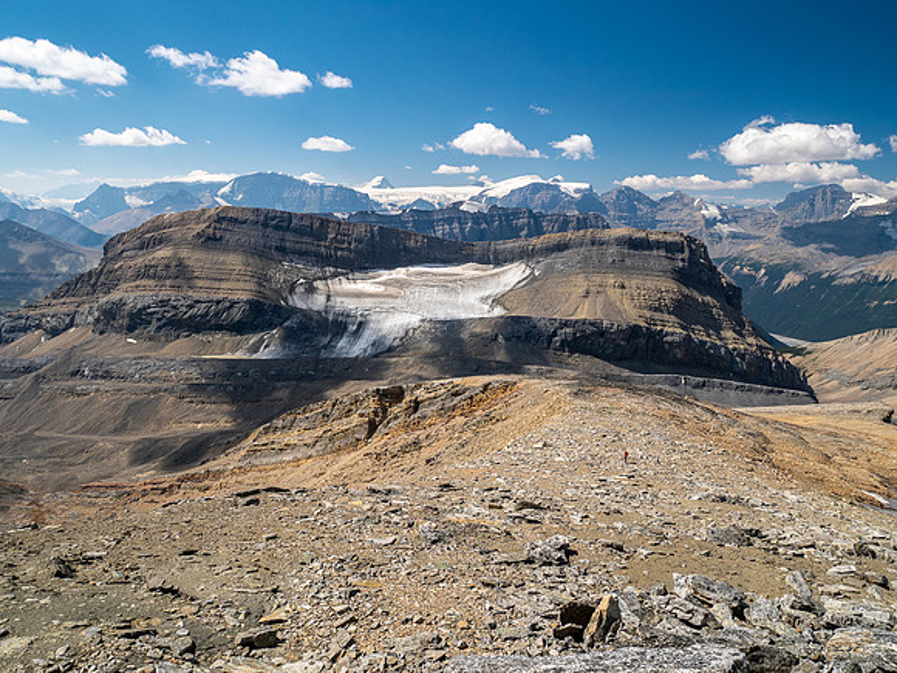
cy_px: 336
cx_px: 448
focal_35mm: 24
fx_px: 622
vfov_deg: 56.8
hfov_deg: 71.6
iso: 200
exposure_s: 1/320
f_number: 8
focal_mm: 12
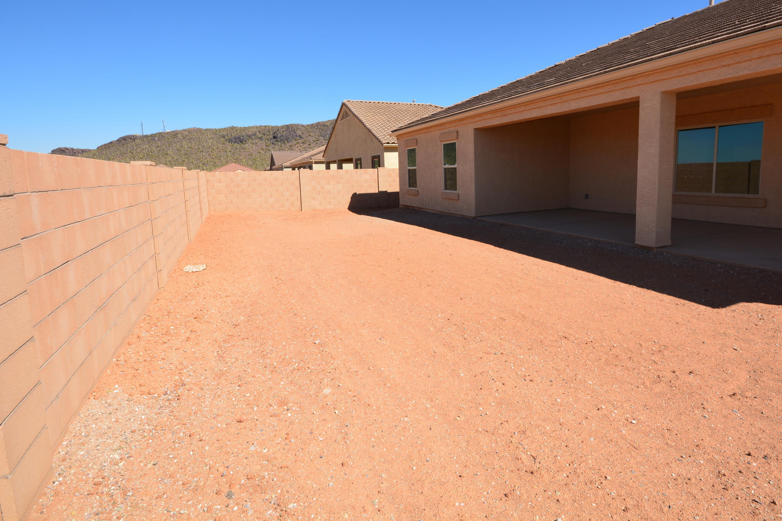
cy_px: 213
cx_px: 436
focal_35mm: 18
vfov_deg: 66.8
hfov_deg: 89.6
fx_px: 391
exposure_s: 1/200
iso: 125
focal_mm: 10
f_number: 10
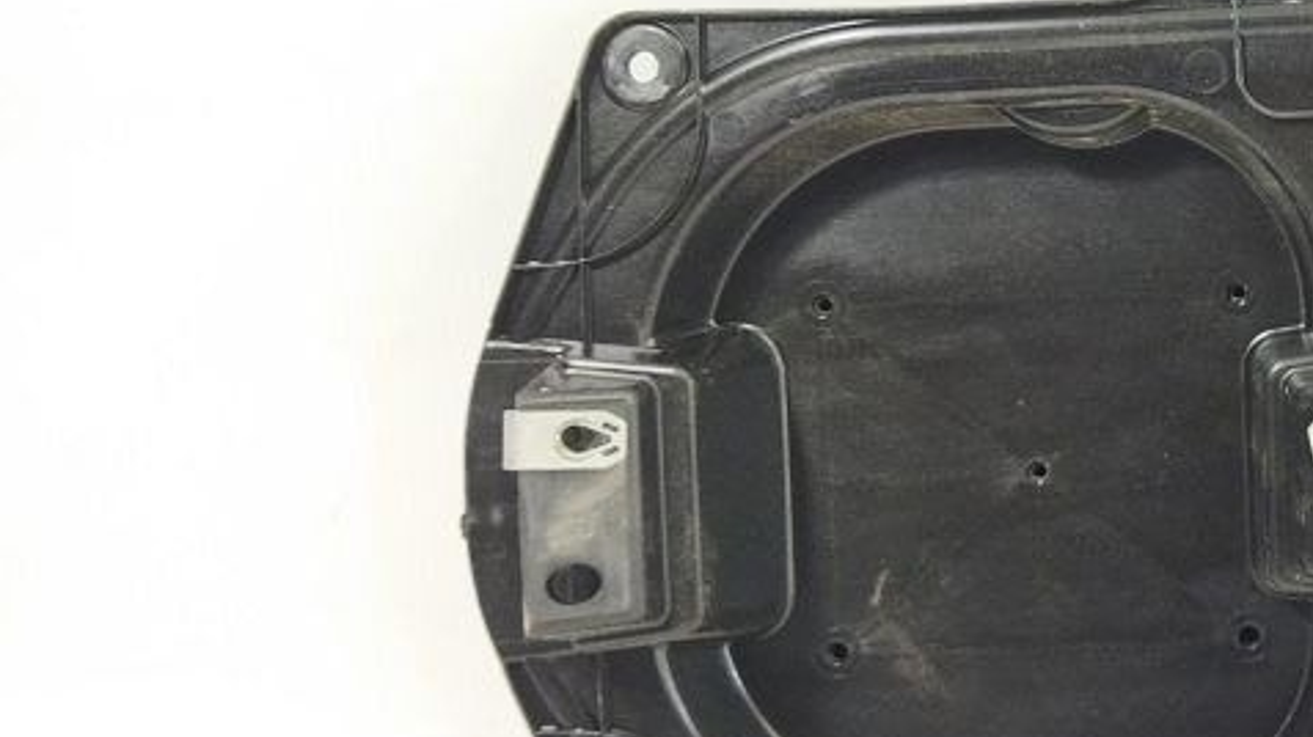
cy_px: 344
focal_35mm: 74
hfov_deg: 25.5
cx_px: 1605
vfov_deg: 16.3
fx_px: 2576
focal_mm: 4.71
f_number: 1.79
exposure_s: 1/50
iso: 130
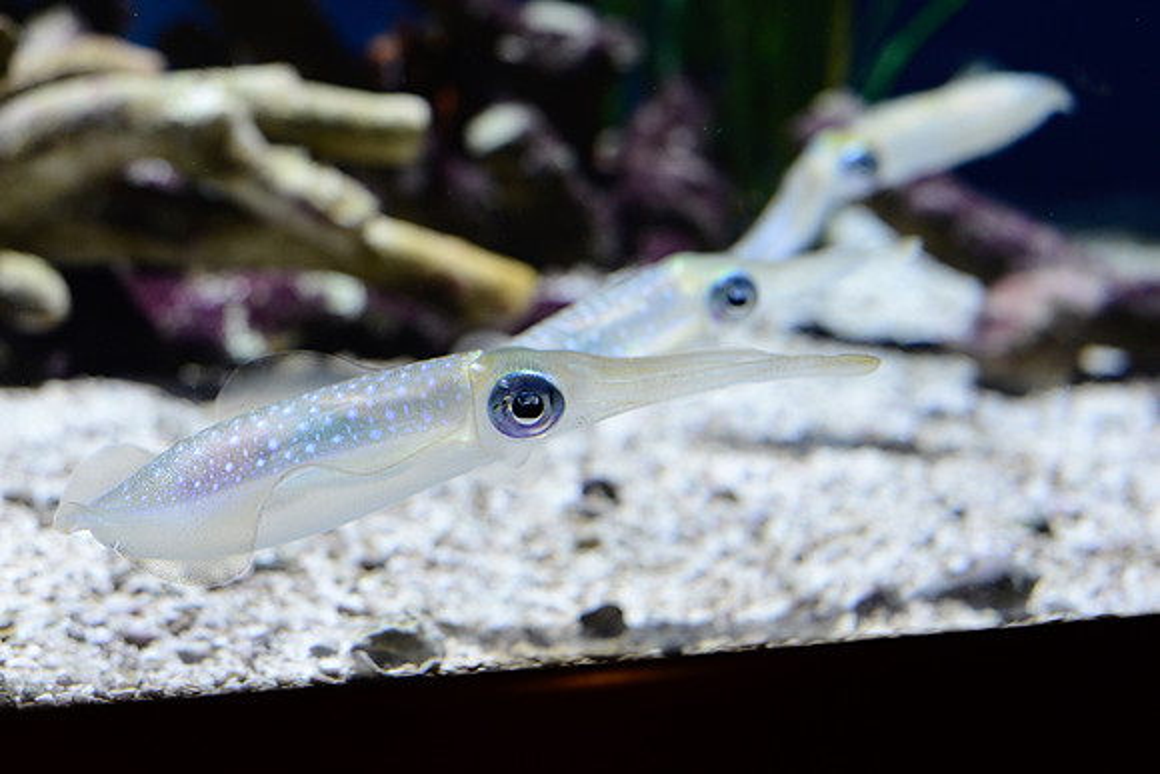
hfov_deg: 39.6
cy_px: 387
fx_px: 1611
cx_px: 580
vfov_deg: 27.0
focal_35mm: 50
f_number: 4
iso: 1600
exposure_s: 1/200
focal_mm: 50
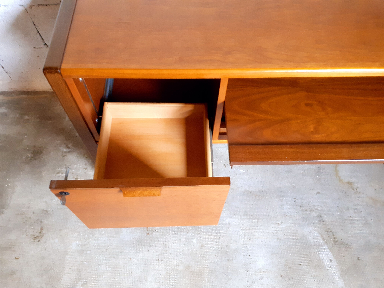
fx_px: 300
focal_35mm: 27
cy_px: 144
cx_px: 192
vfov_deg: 51.4
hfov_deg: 65.3
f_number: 1.9
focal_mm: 3.6
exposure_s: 1/25
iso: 320
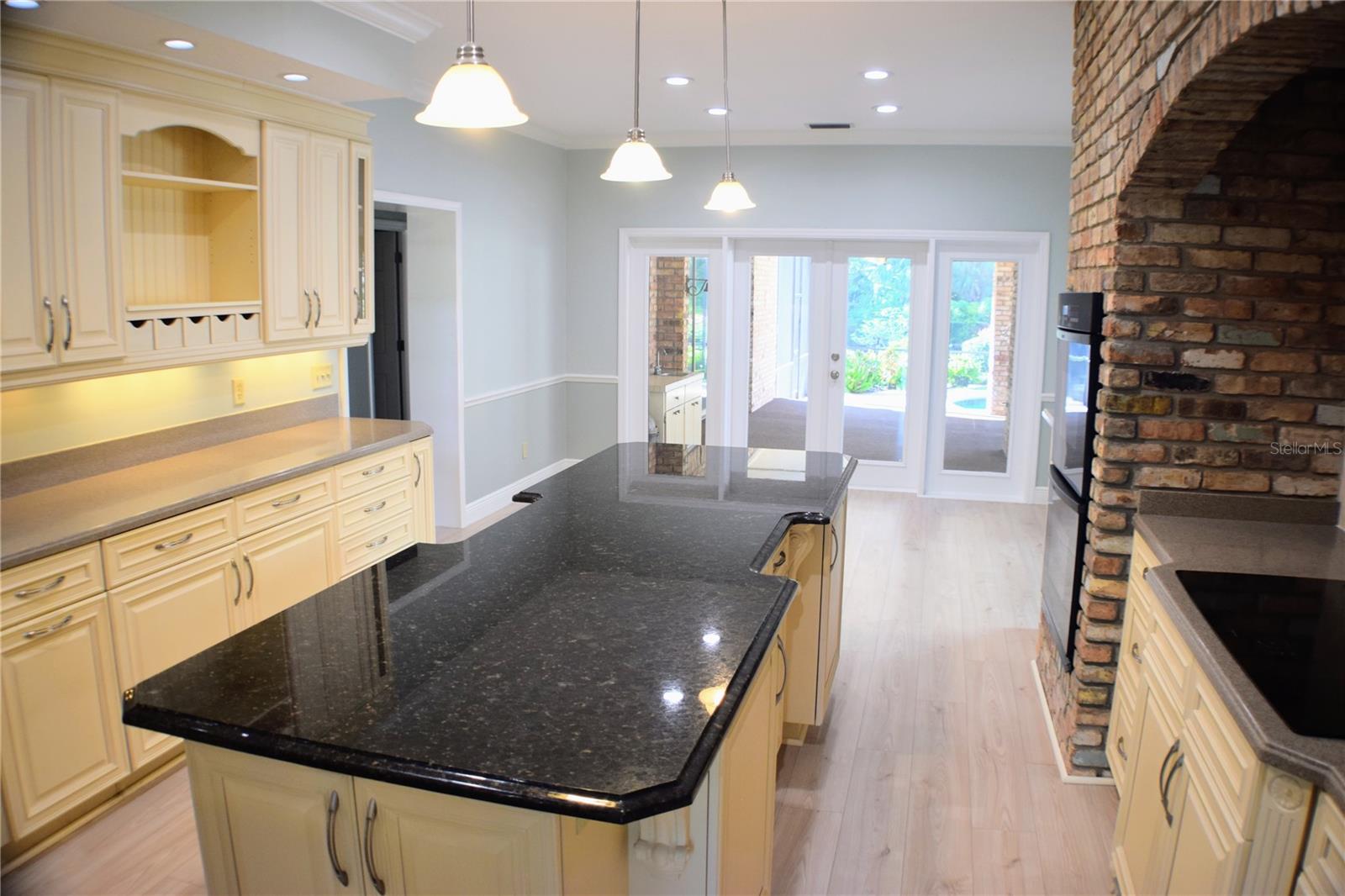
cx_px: 672
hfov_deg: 57.2
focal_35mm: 33
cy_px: 448
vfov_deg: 40.0
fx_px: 1233
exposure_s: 1/60
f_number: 4
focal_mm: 22
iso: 450
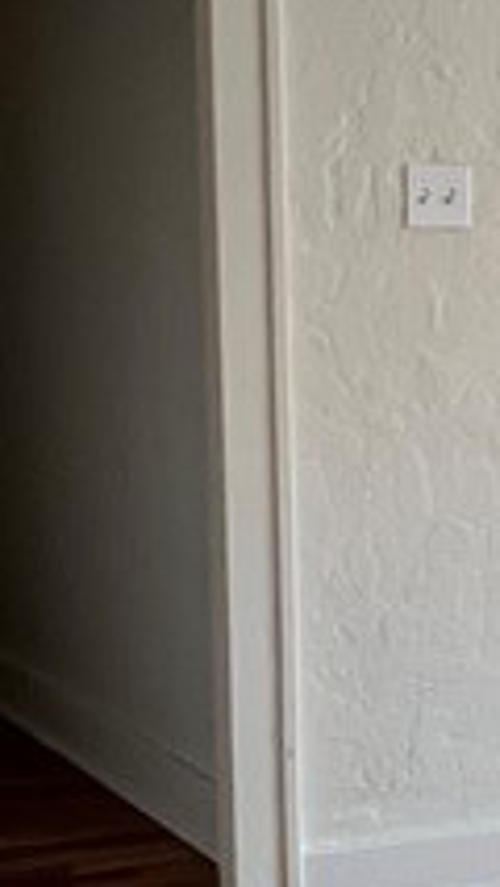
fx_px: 1601
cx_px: 800
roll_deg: +0.0
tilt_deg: -7.6
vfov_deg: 30.9
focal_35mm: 68
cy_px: 371
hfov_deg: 15.9
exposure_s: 1/99
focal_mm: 1.57
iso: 200
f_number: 1.8
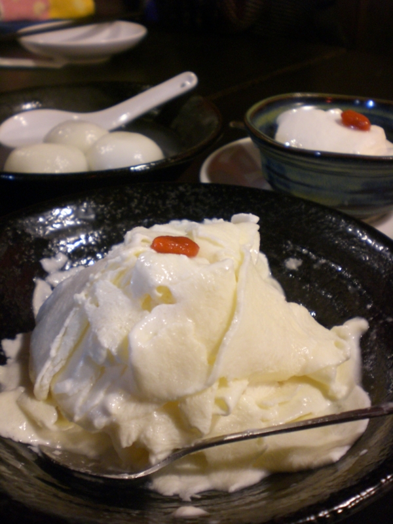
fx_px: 575
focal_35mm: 38
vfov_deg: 49.0
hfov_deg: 37.7
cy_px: 262
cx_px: 196
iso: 200
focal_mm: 6.3
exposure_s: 1/5
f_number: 3.1
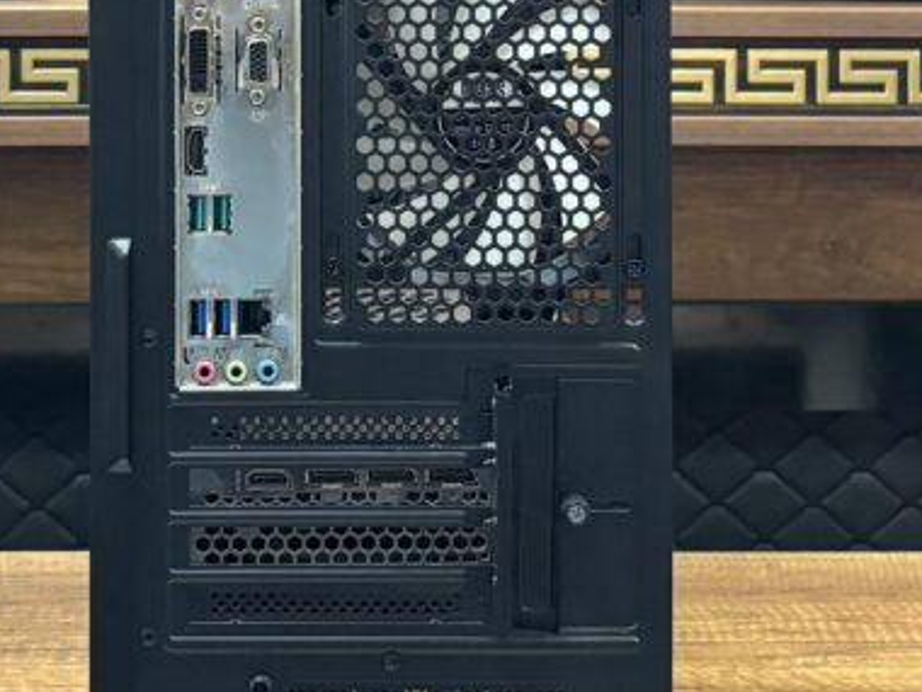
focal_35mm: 82
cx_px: 342
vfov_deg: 17.3
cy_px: -90
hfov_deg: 23.8
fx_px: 2184
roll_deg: +0.3
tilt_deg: -1.4
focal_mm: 5.96
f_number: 1.6
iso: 500
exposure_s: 1/50
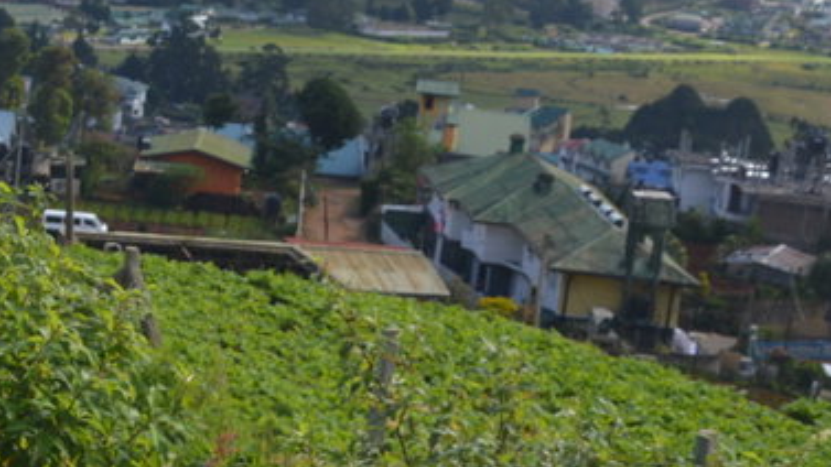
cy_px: 97
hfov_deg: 17.7
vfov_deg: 11.0
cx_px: -377
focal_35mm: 110
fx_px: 2424
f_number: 5.6
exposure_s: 1/125
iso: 125
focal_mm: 22
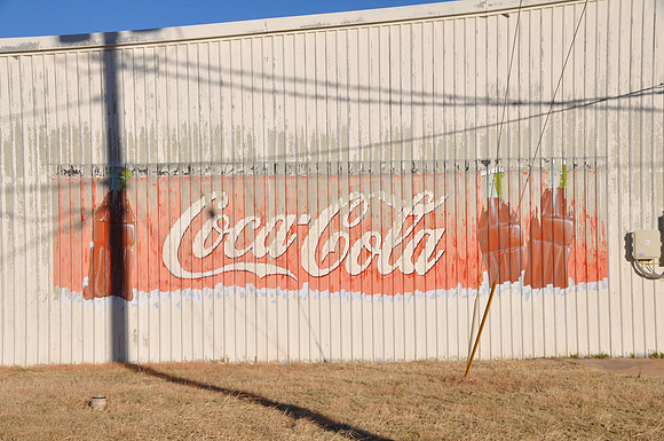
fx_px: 1216
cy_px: 220
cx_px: 332
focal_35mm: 66
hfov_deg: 30.6
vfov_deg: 20.6
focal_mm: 44
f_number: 14
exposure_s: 1/200
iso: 200
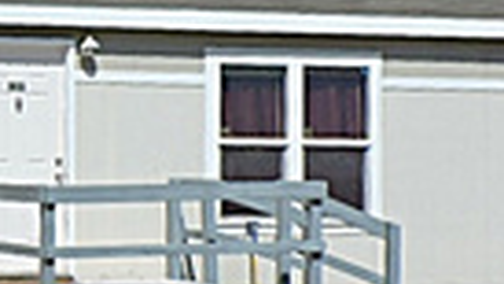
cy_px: 122
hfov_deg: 14.0
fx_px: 1911
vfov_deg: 8.5
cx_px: -272
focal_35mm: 143
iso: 100
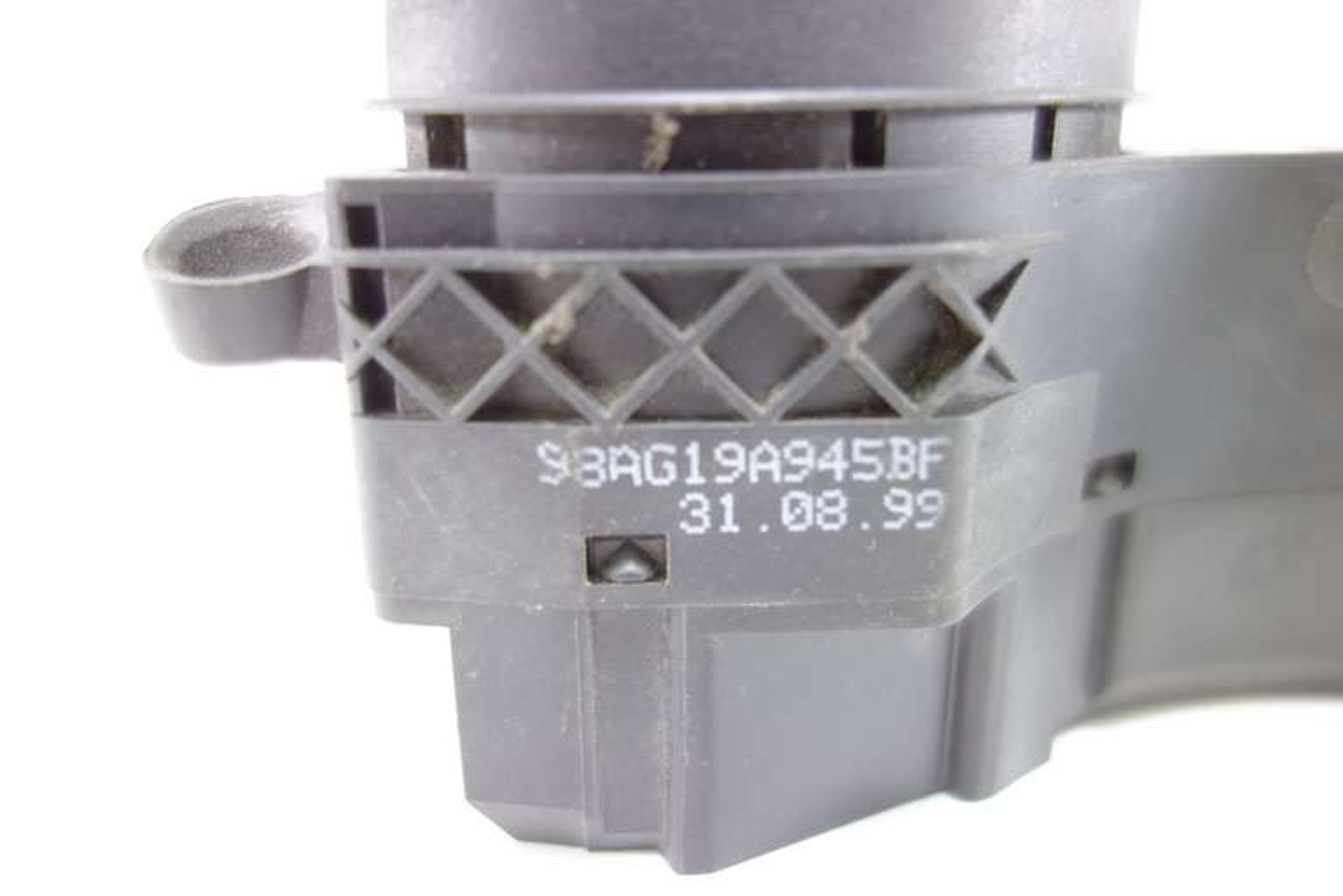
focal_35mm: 28
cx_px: 672
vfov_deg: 46.4
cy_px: 448
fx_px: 1044
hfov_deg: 65.5
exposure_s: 1/30
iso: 200
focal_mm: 10.4
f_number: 1.8
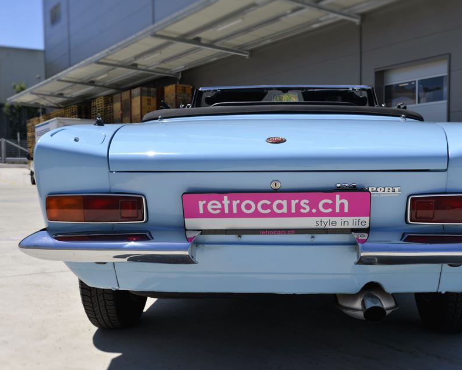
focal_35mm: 40
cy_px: 187
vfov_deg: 37.4
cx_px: 269
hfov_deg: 45.6
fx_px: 547
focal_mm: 35
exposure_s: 1/320
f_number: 9
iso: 100
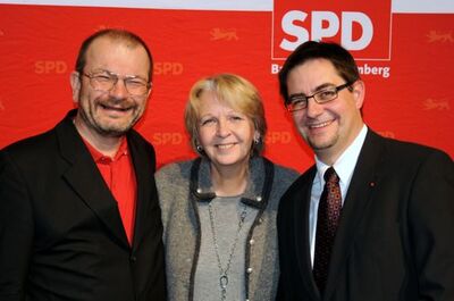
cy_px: 150
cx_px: 227
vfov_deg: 23.3
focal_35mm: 58
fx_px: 730
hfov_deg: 34.5
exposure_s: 1/60
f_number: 5
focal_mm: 58
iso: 400
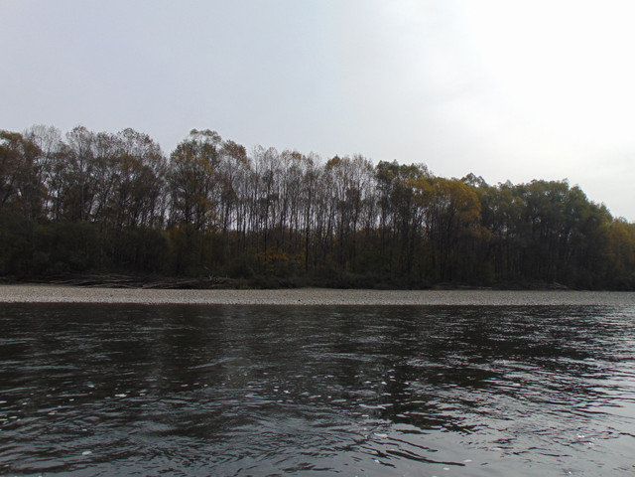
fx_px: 459
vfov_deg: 54.9
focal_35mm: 25
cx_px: 318
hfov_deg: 69.4
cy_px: 238
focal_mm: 4.5
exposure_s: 1/400
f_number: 7.7
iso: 80
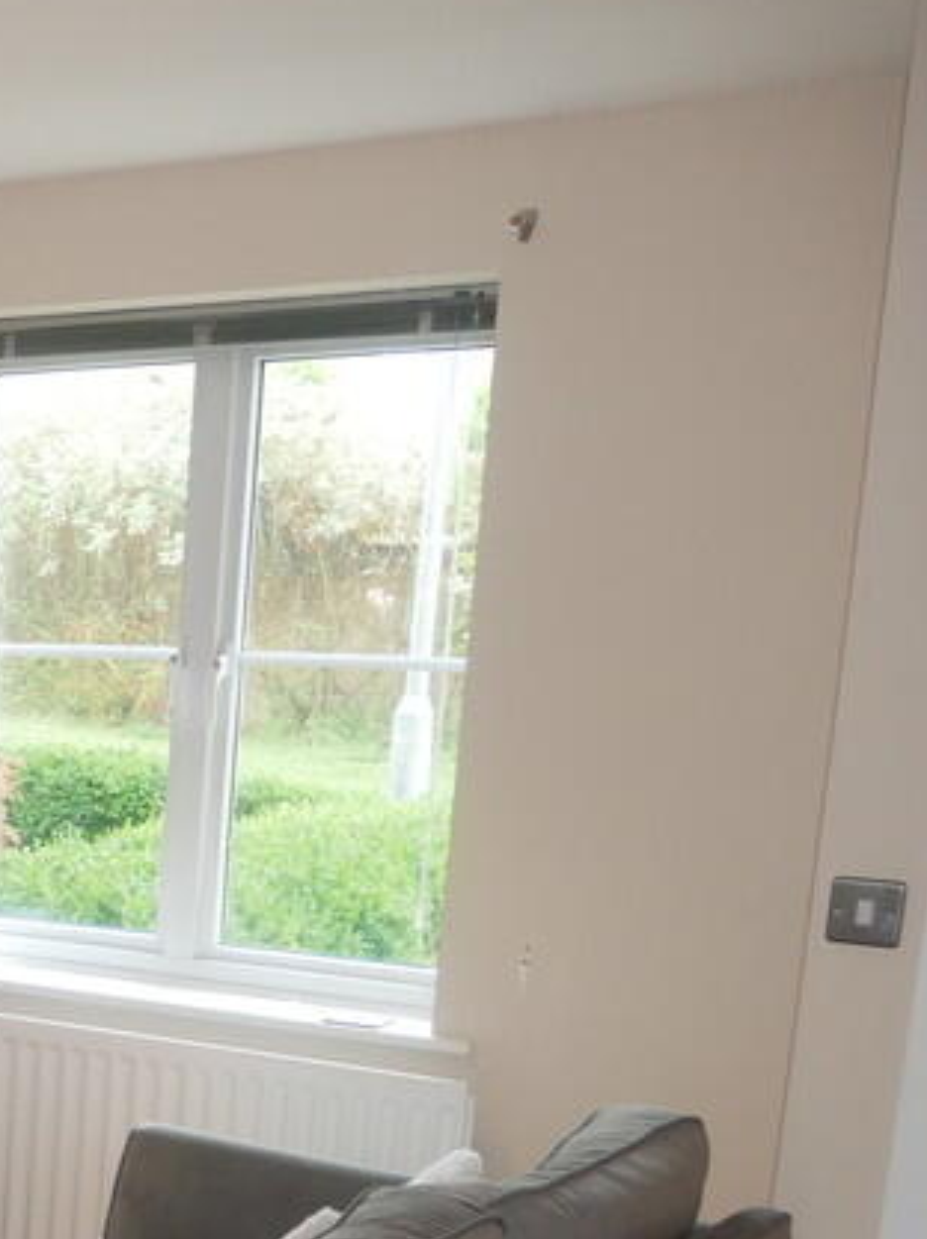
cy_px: 1076
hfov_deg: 20.8
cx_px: -496
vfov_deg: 31.4
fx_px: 2110
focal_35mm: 59
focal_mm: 12
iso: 500
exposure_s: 1/50
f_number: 3.5
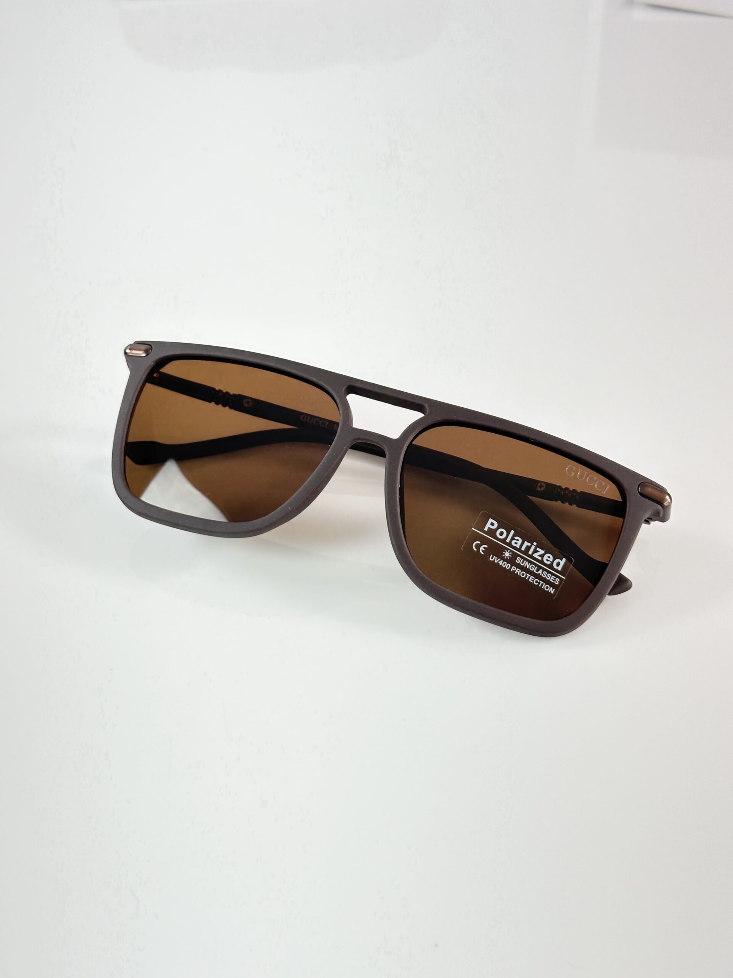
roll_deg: +2.2
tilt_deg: -43.0
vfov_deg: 39.7
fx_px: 1355
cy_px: 489
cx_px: 366
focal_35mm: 48
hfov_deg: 30.3
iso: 64
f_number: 1.78
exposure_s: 1/100
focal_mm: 6.86
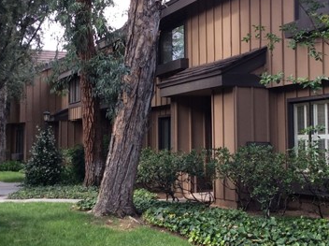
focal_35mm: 60
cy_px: 104
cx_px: 195
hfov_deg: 32.1
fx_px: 569
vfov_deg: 24.3
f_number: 2.4
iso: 32
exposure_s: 1/187
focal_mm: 3.3
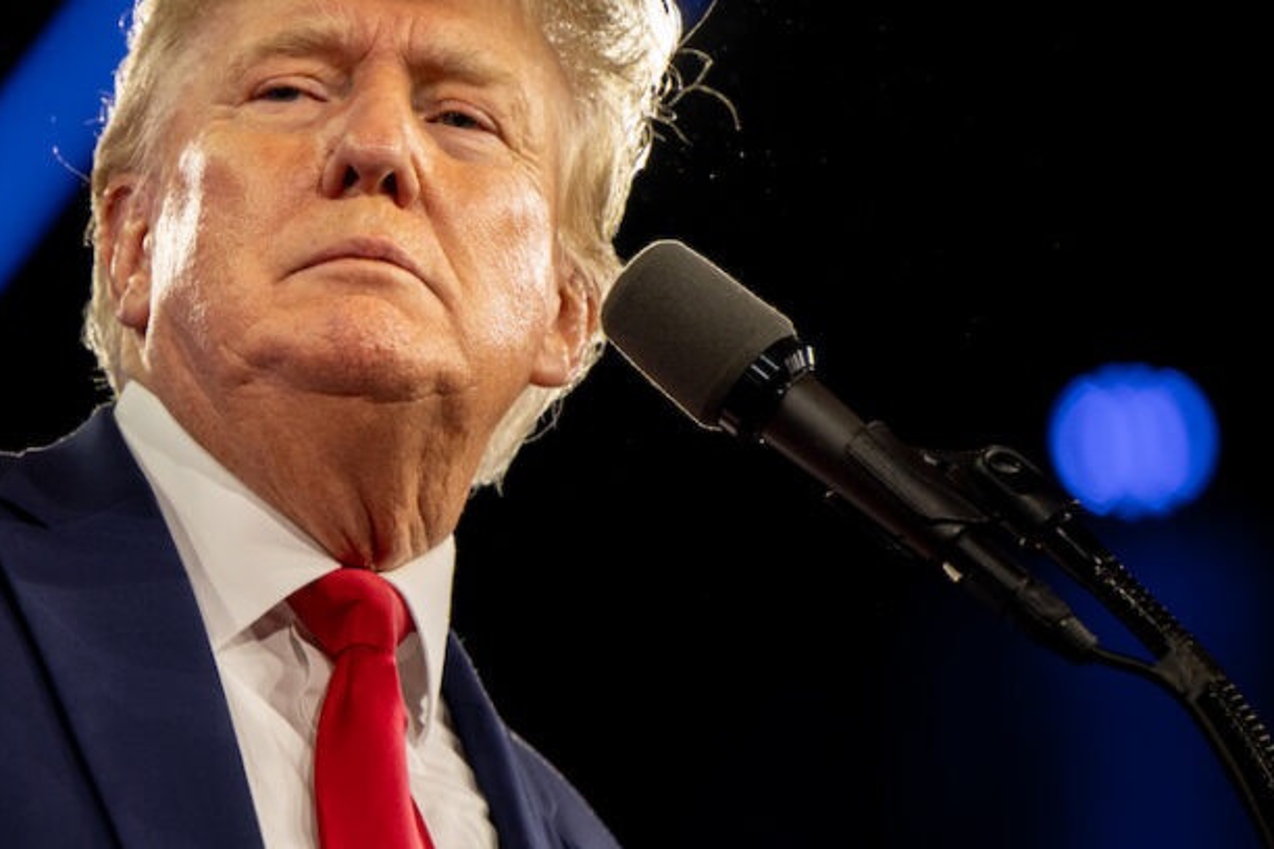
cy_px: 533
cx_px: 44
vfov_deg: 3.9
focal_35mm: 353
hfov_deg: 5.8
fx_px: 12491
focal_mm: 180
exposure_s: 1/160
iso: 160
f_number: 2.8
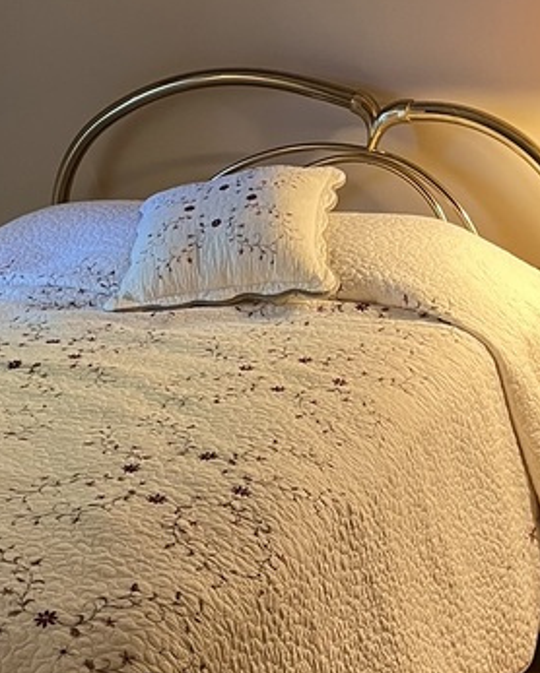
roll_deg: +4.7
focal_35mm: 79
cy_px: 58
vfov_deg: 23.4
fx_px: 1577
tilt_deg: -5.9
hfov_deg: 19.3
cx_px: 122
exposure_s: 1/60
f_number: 1.6
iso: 200
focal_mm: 5.1
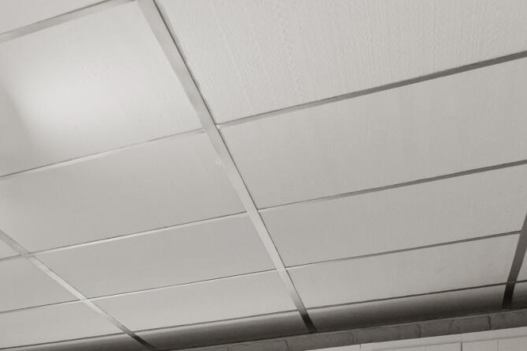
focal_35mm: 63
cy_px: 627
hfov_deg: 25.1
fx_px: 922
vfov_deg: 17.6
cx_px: -244
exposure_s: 1/30
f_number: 7.1
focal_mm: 14
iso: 500
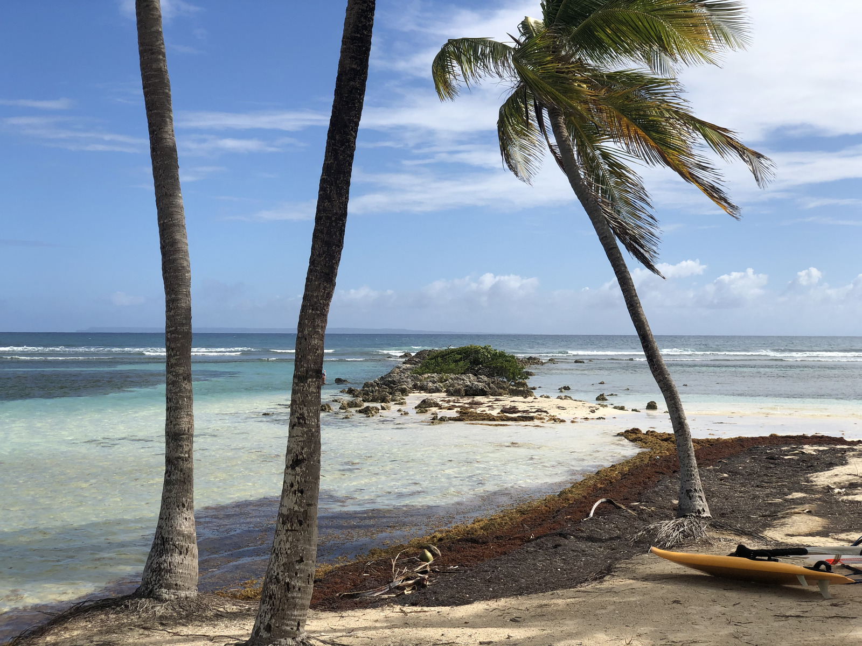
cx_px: 431
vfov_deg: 28.0
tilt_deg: +0.4
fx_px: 1295
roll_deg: +0.8
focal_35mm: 52
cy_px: 323
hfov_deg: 36.8
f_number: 2.4
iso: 16
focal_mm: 6
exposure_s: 1/2088
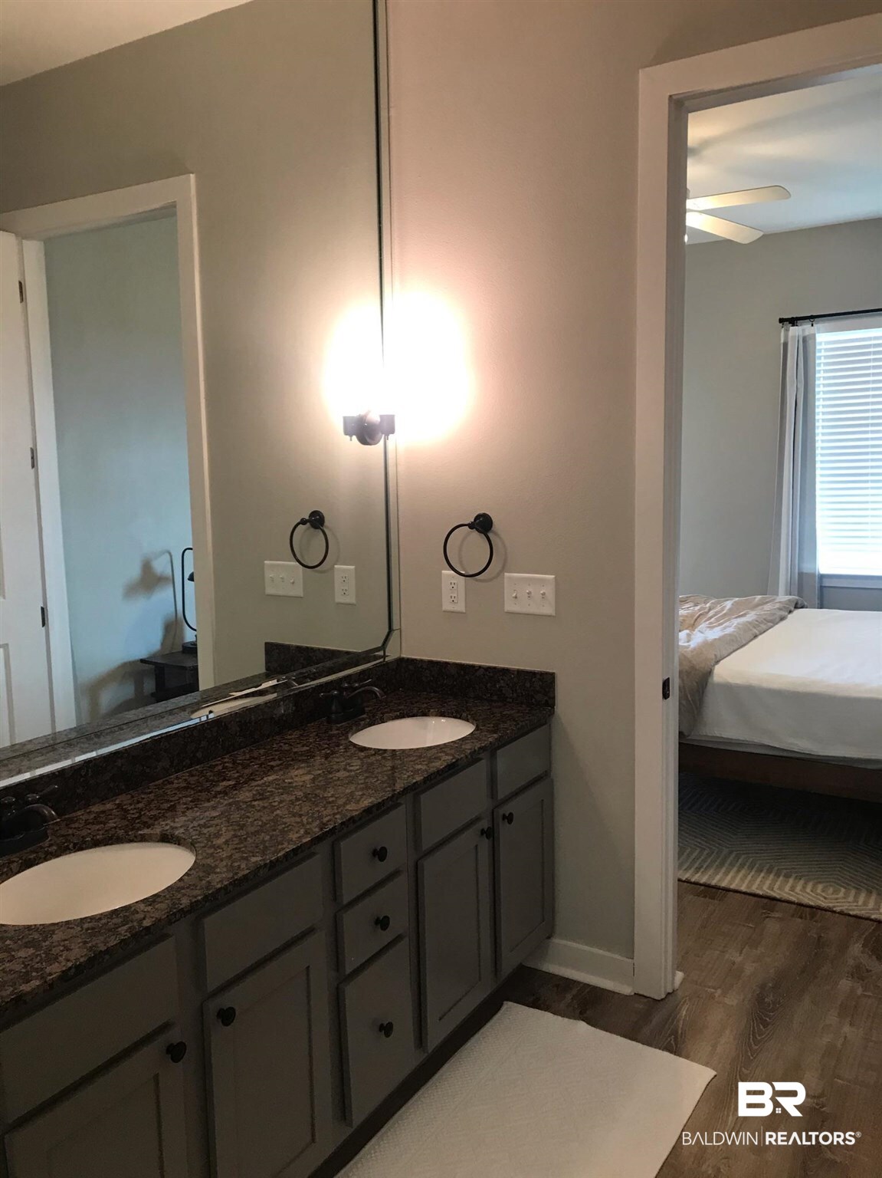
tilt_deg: -5.2
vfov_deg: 63.5
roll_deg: +1.3
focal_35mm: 28
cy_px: 589
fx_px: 952
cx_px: 441
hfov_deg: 49.7
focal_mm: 3.99
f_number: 1.8
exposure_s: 1/24
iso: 40
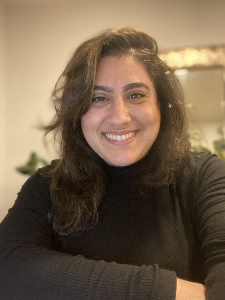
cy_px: 150
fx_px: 260
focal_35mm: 30
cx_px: 112
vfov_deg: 60.0
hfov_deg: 46.8
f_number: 2.2
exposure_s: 1/24
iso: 640
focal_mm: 2.71
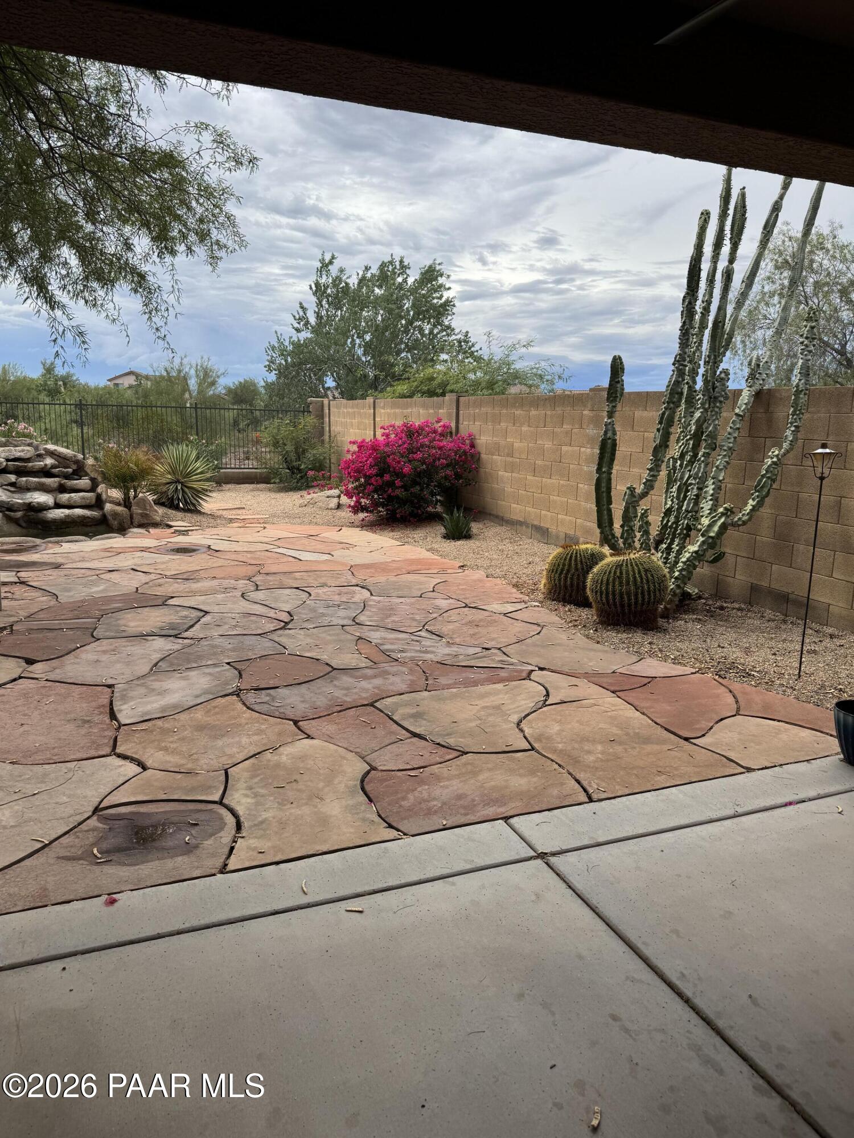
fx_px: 789
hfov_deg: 56.8
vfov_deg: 71.6
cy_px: 569
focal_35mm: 24
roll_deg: -0.7
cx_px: 427
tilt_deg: -11.2
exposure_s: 1/3597
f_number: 1.78
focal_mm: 6.76
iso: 80
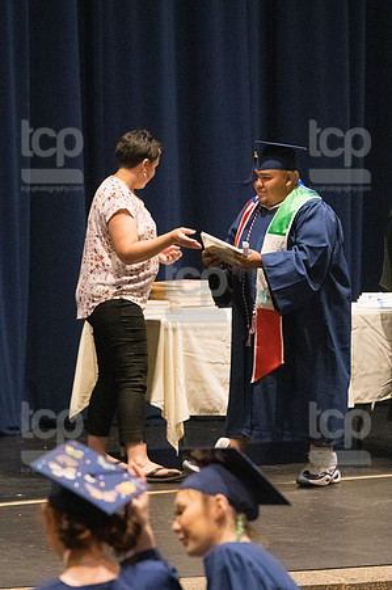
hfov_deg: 6.3
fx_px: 3552
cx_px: 196
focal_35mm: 217
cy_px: 295
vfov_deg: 9.5
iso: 8000
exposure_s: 1/250
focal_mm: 145
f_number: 4.5
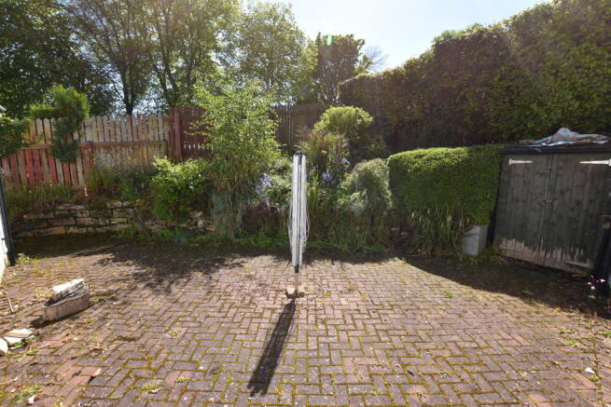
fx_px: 255
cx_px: 306
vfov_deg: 77.4
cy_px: 204
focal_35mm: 15
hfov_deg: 100.4
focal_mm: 10
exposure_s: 1/250
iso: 400
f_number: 10
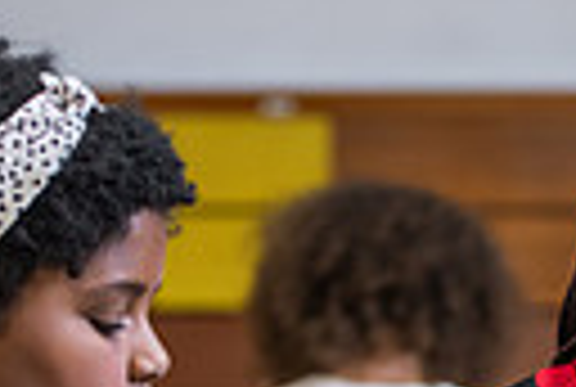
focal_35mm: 316
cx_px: 756
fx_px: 5068
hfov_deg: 6.5
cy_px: 700
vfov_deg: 4.3
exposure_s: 1/200
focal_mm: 70
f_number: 3.2
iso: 1000
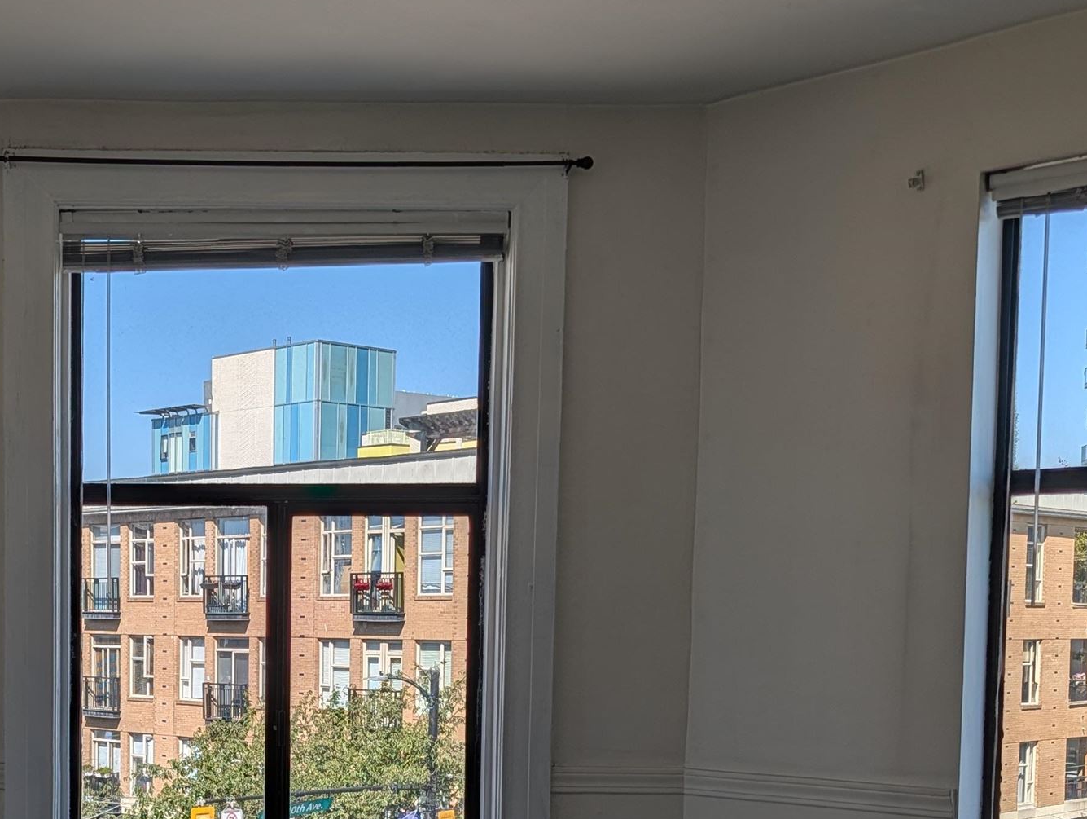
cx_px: 206
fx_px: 1729
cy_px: 763
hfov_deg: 33.8
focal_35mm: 55
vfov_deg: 25.6
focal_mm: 6.9
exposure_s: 1/831
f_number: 1.68
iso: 19
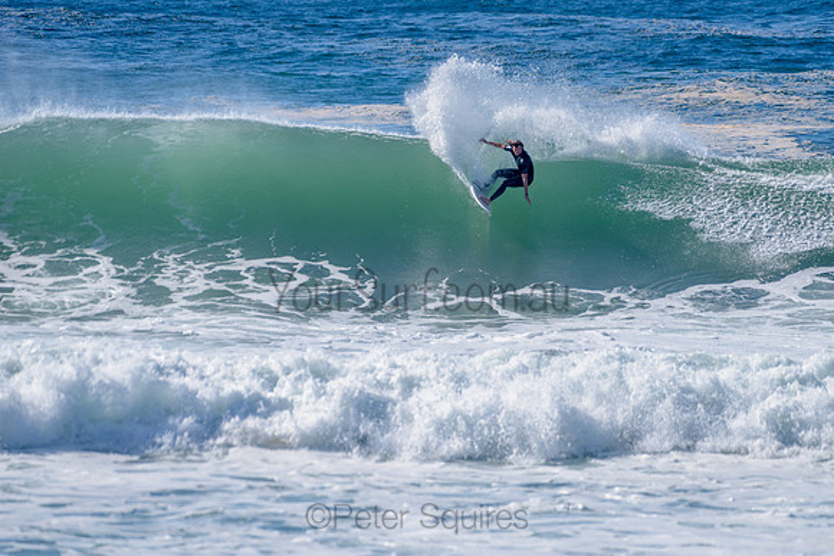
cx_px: 458
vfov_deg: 2.5
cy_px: 255
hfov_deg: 3.7
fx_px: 12821
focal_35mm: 553
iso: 140
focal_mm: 500
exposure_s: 1/2000
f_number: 5.6
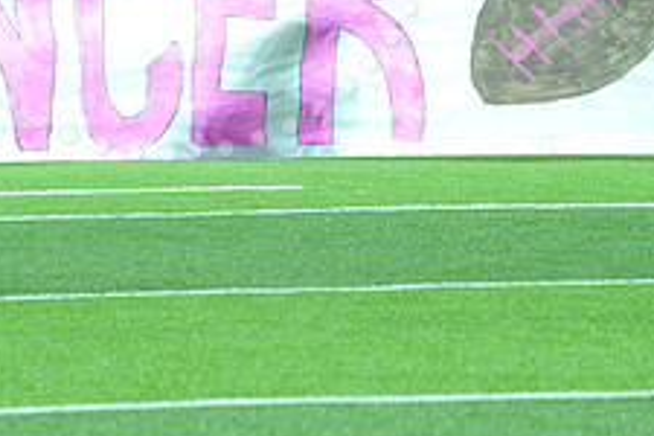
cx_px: 169
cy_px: -119
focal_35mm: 490
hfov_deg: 4.2
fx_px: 8901
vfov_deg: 2.8
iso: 5000
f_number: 6.3
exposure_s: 1/160
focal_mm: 190
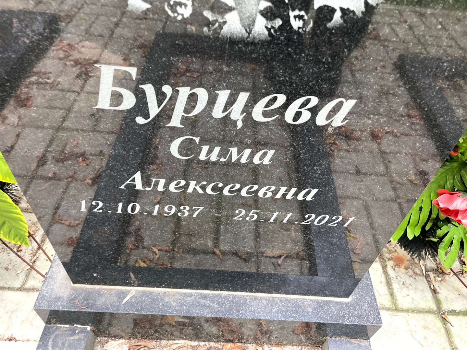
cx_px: 234
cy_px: 175
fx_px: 351
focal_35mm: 26
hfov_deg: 67.3
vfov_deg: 53.1
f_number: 1.6
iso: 100
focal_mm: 4.2
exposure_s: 1/121
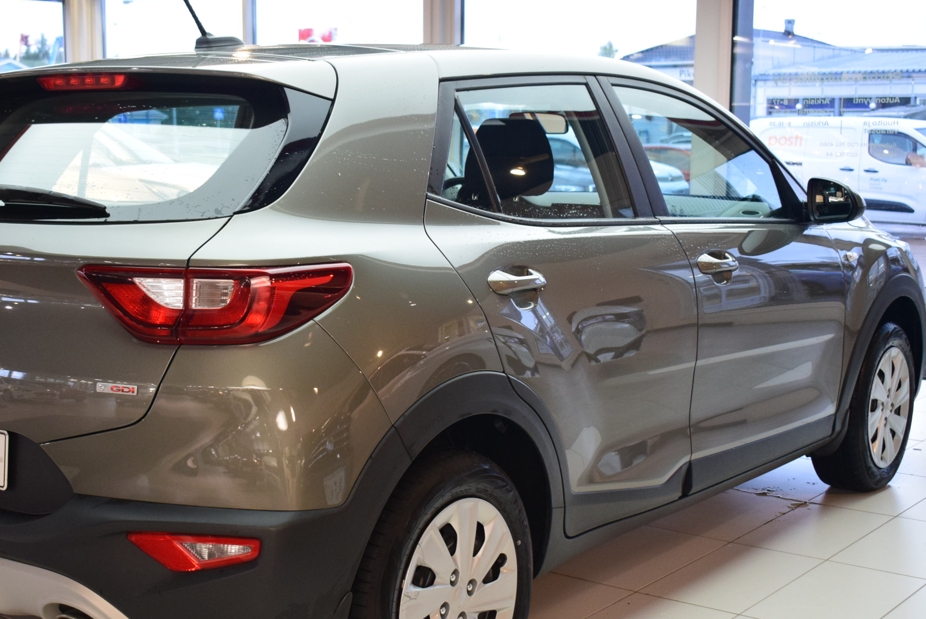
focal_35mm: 55
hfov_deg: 36.3
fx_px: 1406
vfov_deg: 24.8
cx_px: 370
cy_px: 351
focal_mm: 29
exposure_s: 1/100
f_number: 4.2
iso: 1600
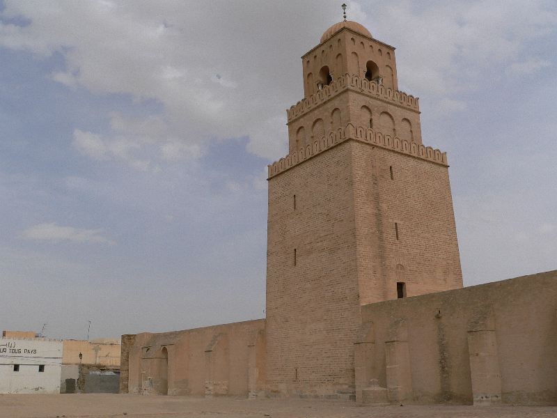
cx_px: 278
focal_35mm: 36
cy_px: 209
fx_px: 579
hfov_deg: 51.4
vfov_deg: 39.7
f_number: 5.6
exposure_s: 1/640
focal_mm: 6
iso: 80
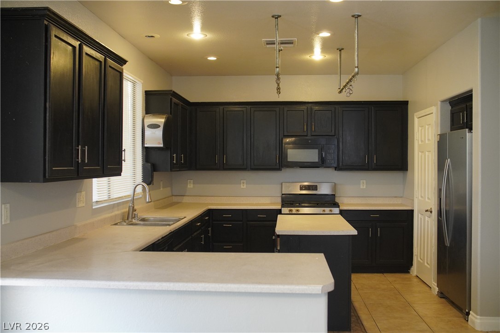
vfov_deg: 38.4
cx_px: 250
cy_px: 166
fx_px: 479
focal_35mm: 34
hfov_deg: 55.1
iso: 1600
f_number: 2.8
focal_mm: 23
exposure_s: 1/160
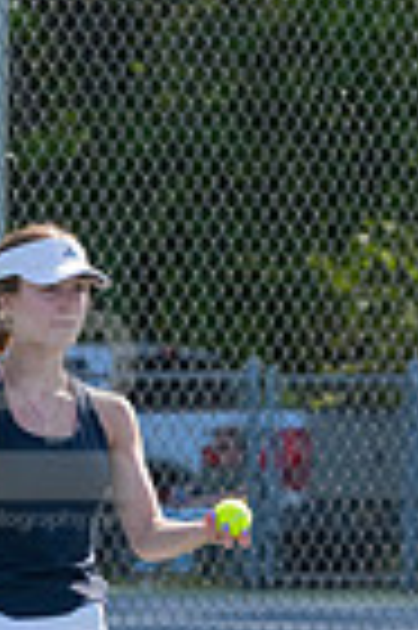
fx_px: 12186
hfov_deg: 2.0
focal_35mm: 698
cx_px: 29
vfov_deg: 3.0
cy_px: 405
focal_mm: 145
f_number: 5.6
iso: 1000
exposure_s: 1/2000
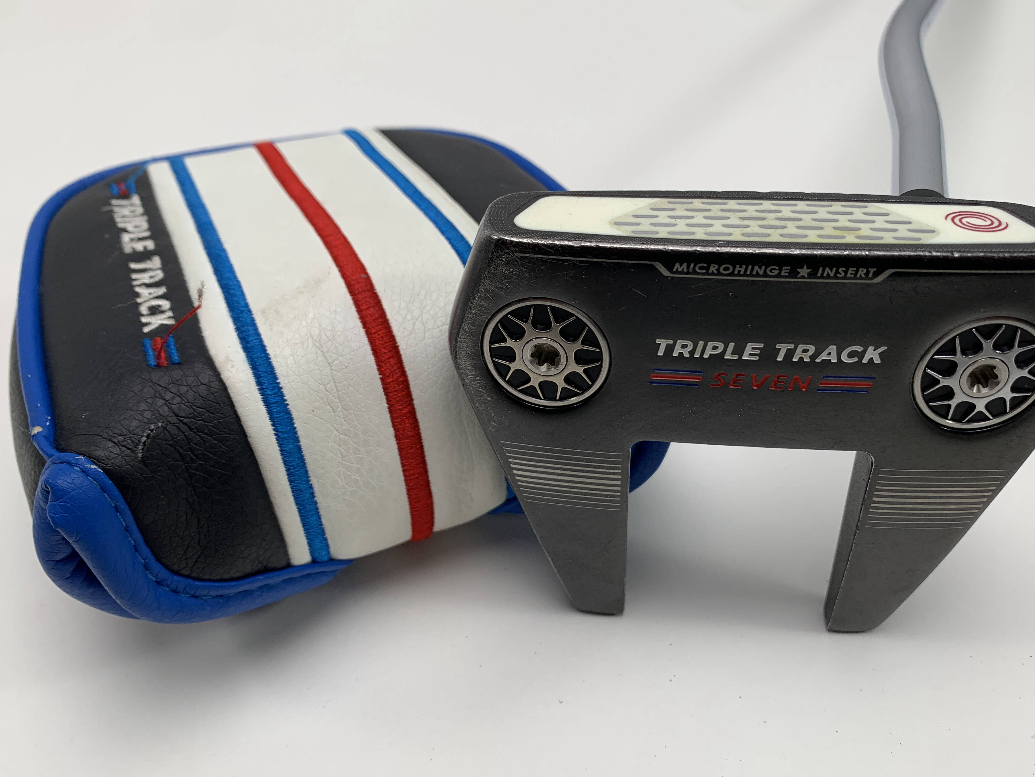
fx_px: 897
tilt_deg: -42.0
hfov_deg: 59.9
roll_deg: +4.8
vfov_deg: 46.8
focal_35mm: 30
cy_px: 388
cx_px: 554
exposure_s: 1/235
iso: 25
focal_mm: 4.25
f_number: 1.8
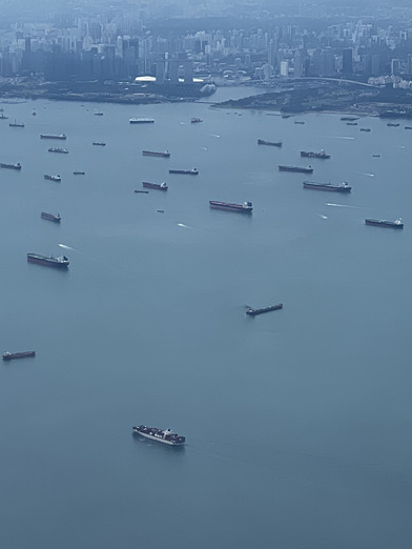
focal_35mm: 177
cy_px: 415
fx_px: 2807
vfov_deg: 11.1
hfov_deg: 8.3
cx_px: -14
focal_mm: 9
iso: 32
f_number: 2.8
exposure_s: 1/943
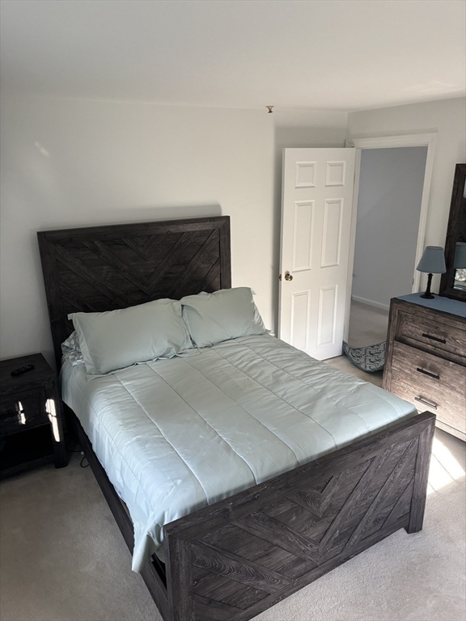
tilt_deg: -18.7
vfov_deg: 67.3
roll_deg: +1.0
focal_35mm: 26
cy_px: 310
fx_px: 467
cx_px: 233
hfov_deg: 53.1
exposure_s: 1/118
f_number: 1.6
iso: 125
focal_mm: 5.96
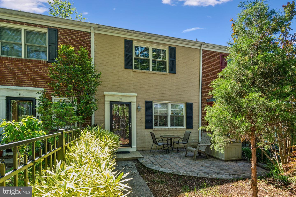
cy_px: 98
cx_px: 148
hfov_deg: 100.4
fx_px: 123
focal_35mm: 15
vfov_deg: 77.3
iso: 200
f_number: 9
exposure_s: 1/100
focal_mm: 10
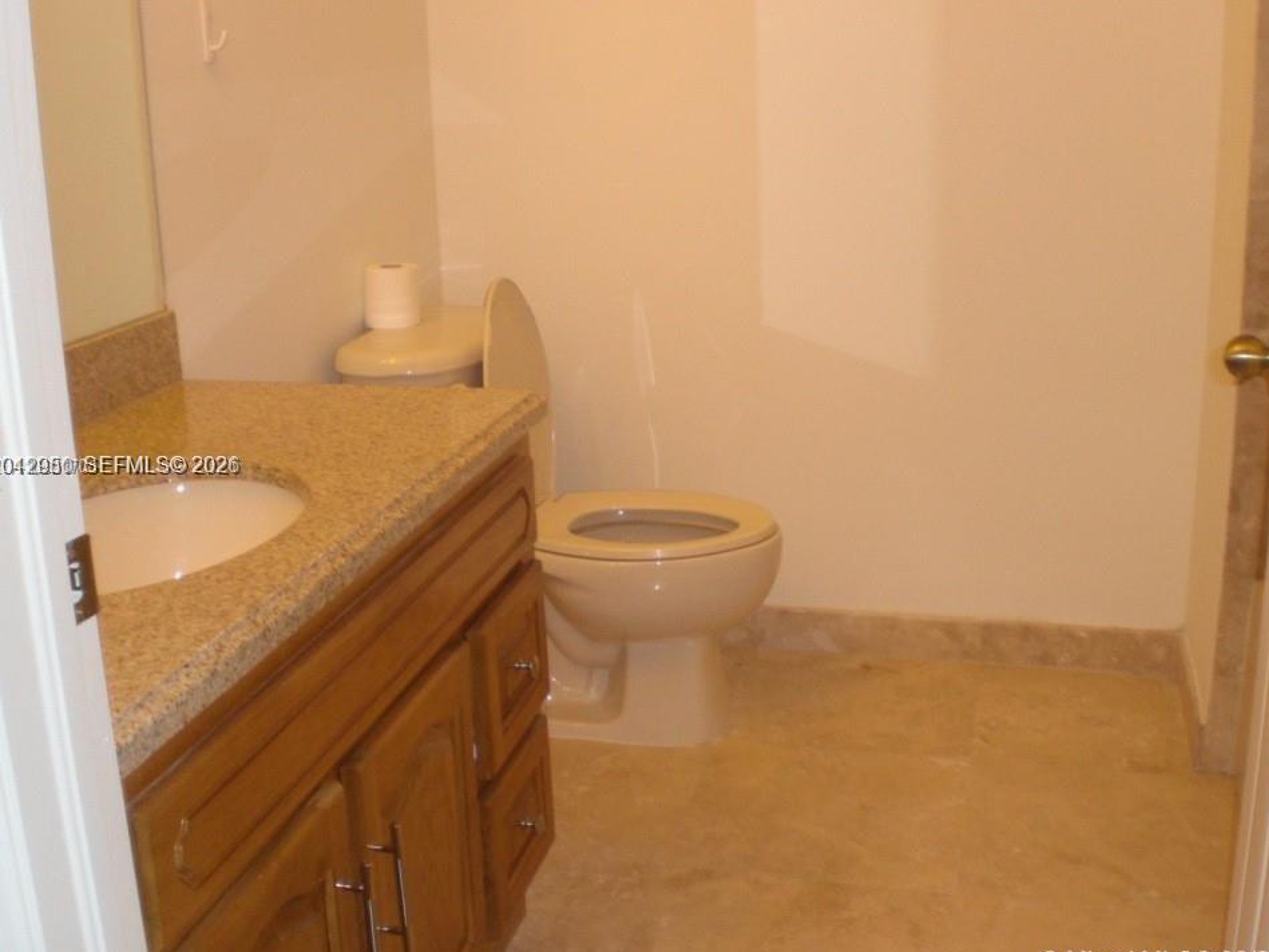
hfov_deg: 45.8
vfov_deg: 35.1
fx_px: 1503
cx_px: 642
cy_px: 467
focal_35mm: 41
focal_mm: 6.3
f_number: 3.1
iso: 200
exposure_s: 1/60
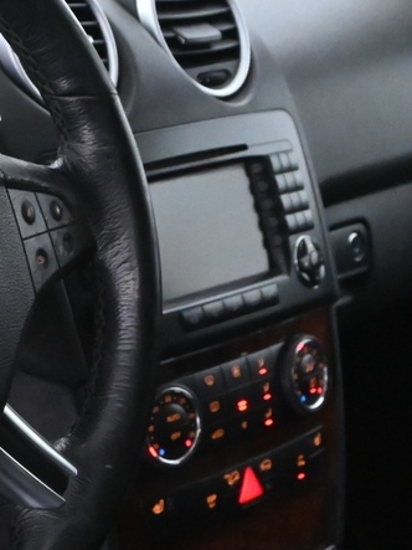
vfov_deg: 19.1
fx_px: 1633
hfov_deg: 13.9
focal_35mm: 103
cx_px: -103
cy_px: 322
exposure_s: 1/30
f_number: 5.6
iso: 6400
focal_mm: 19.5
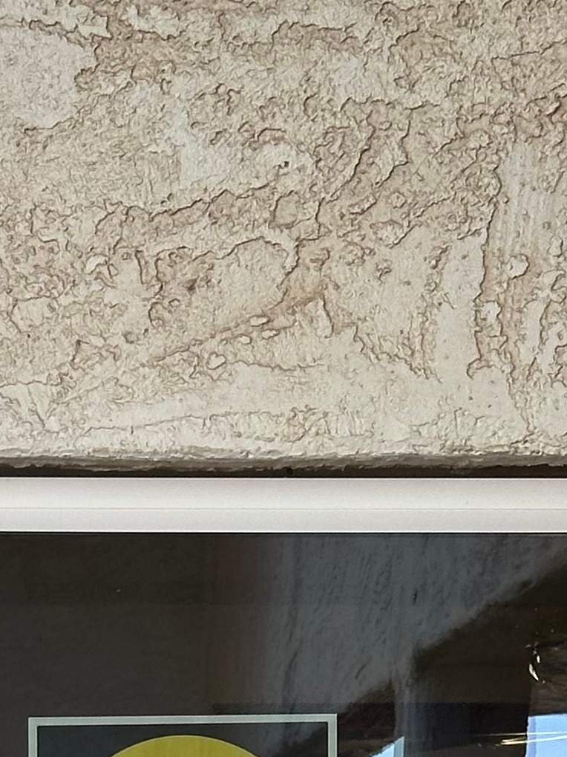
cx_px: -178
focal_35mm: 190
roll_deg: -1.0
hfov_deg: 7.7
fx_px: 4150
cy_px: 1130
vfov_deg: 10.1
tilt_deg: -0.8
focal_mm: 6.86
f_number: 1.78
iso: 64
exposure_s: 1/604
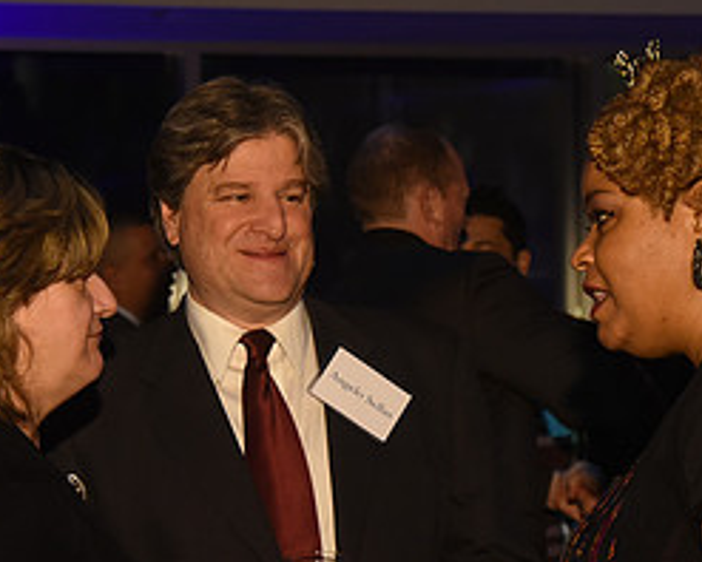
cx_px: 327
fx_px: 3202
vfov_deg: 10.0
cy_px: 282
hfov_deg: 12.5
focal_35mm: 154
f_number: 5.6
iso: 2500
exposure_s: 1/200
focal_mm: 70
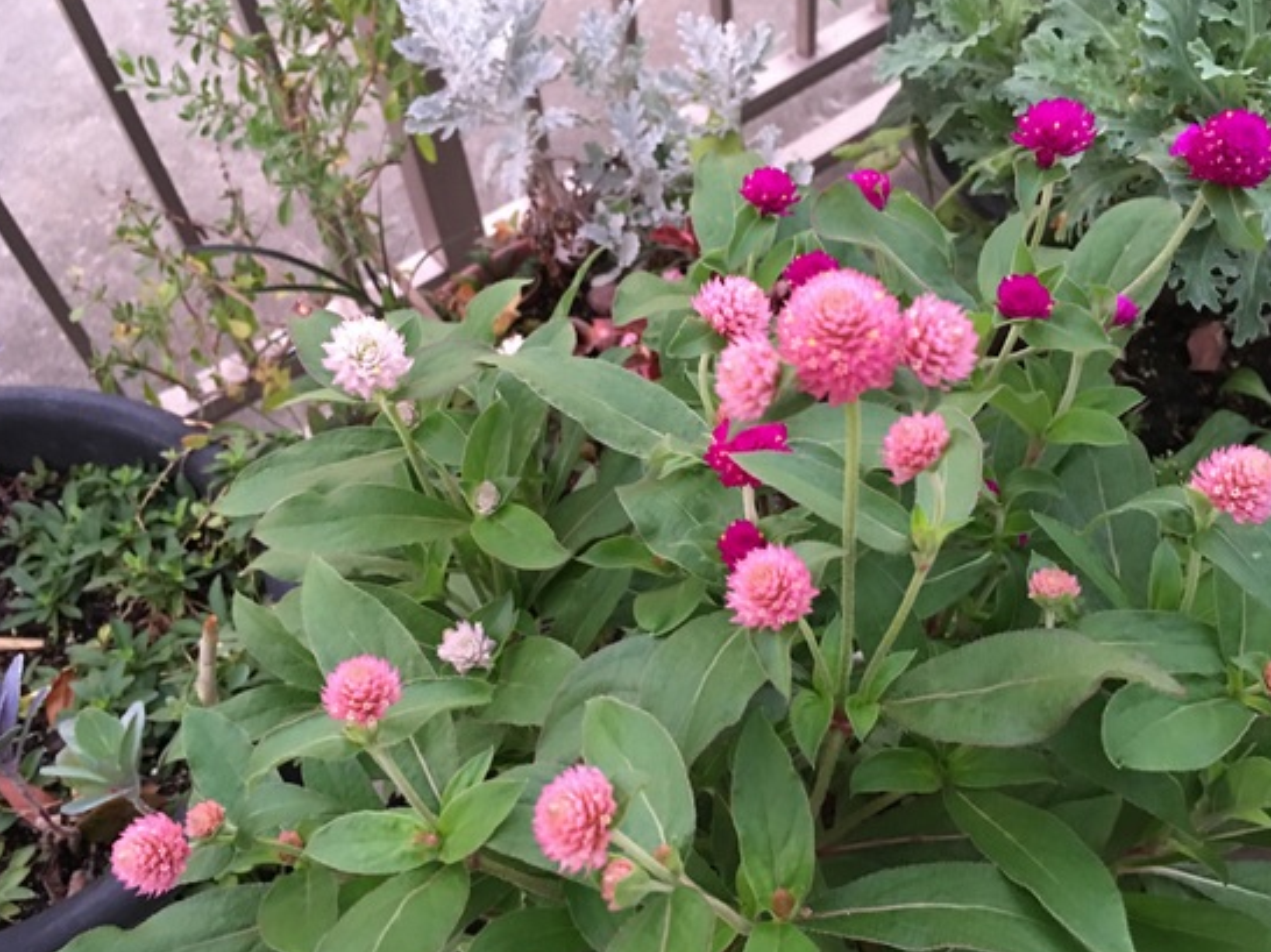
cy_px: 533
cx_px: 712
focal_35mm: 34
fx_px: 1248
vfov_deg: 41.7
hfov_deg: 53.8
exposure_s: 1/4
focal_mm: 4.15
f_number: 2.2
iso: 50
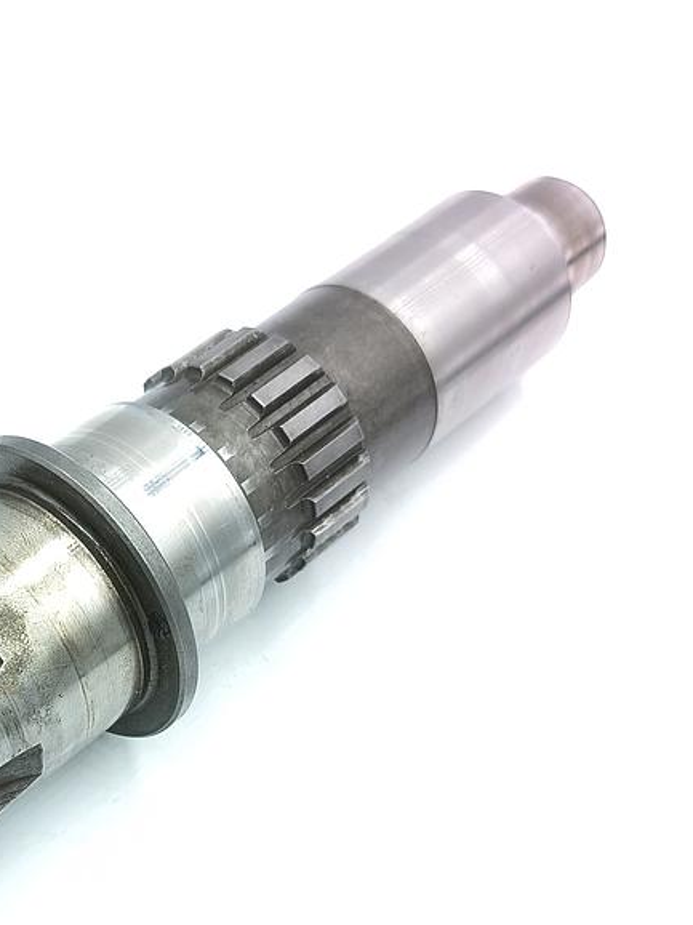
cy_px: 741
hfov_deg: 26.0
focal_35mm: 54
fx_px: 1442
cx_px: 45
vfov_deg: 34.5
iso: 101
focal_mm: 4.81
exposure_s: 1/156
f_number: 1.8
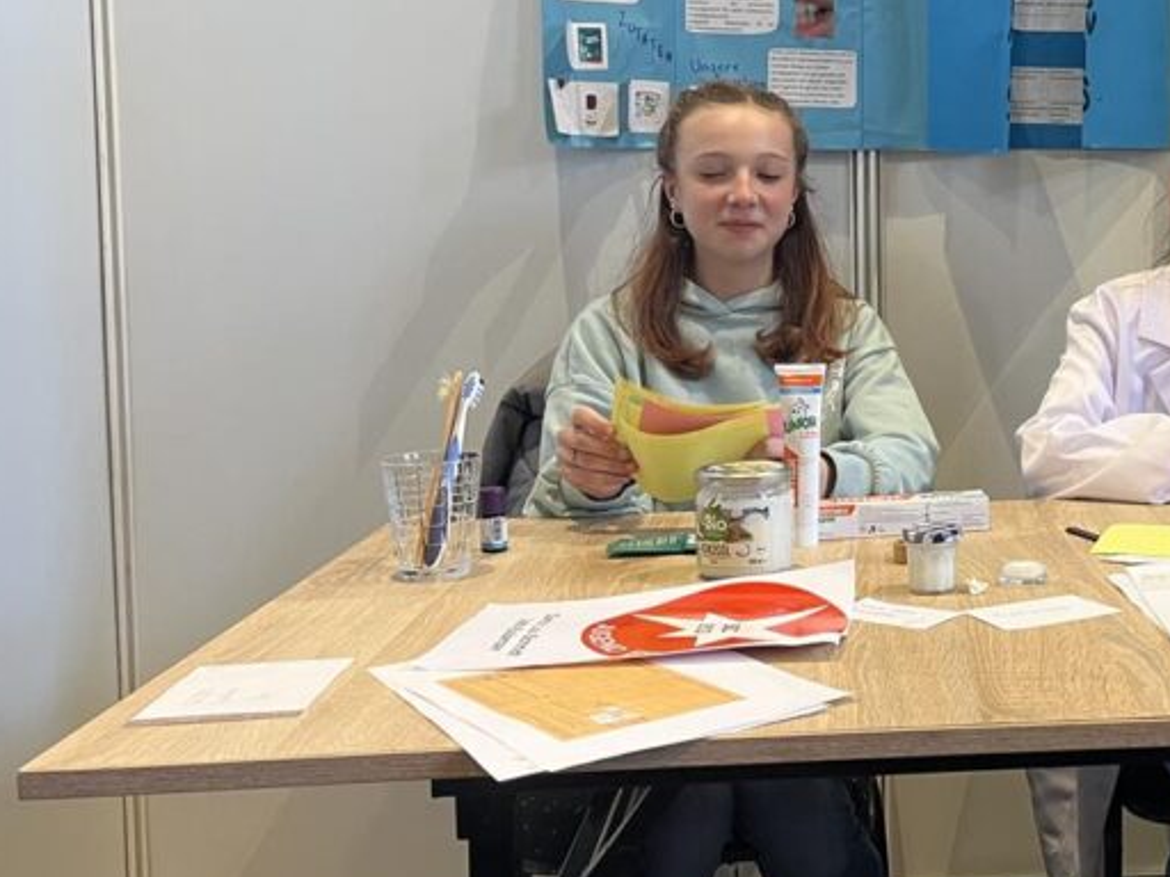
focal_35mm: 52
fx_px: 1758
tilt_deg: -4.2
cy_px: 322
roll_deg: -0.4
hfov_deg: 34.5
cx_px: 1083
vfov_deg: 27.9
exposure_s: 1/50
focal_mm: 5.1
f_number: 1.6
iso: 100
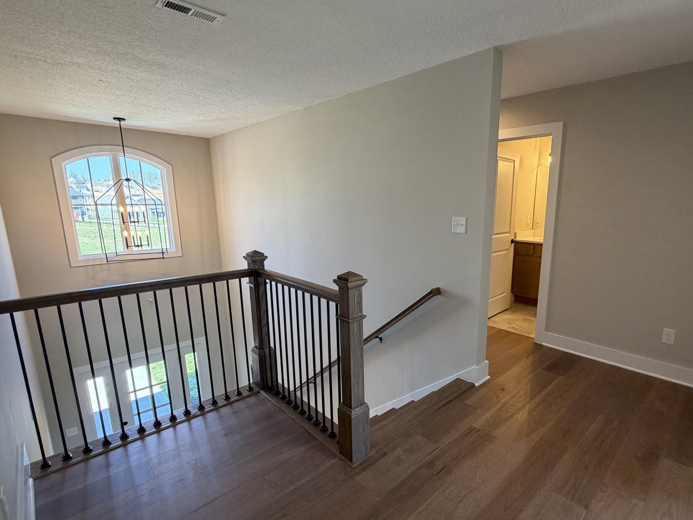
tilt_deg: -11.9
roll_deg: +0.4
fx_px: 360
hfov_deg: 87.0
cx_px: 405
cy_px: 275
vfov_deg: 71.5
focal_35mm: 18
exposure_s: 1/120
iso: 250
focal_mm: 2.22
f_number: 2.2
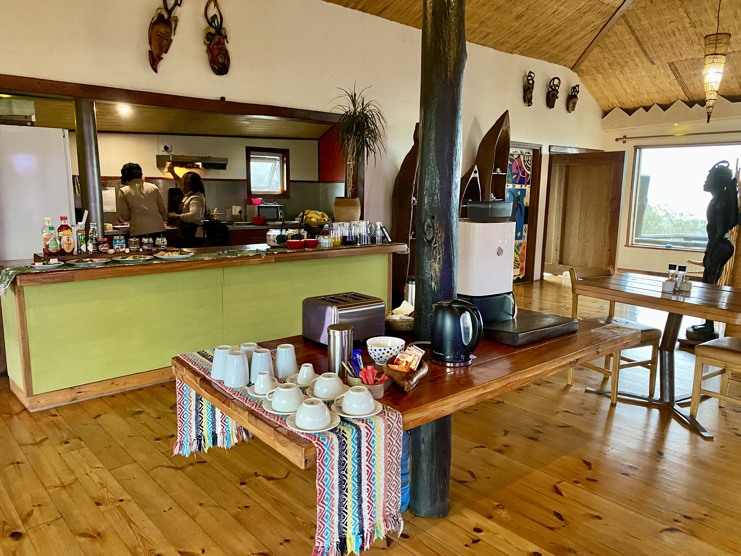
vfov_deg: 53.1
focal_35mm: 26
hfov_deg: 67.3
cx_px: 370
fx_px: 557
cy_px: 278
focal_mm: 4.25
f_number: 1.8
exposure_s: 1/25
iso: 500
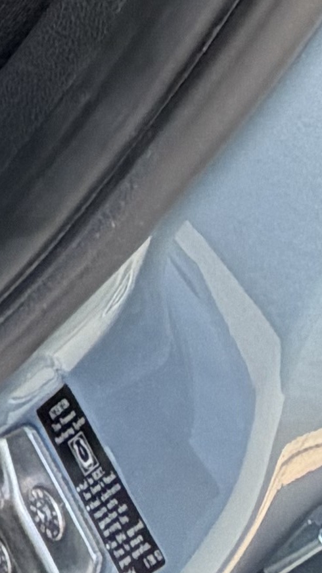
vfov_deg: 16.3
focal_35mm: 100
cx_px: -612
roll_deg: -2.7
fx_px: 1518
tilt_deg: -41.4
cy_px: -585
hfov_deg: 9.6
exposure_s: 1/121
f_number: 2.2
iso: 125
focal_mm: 2.22
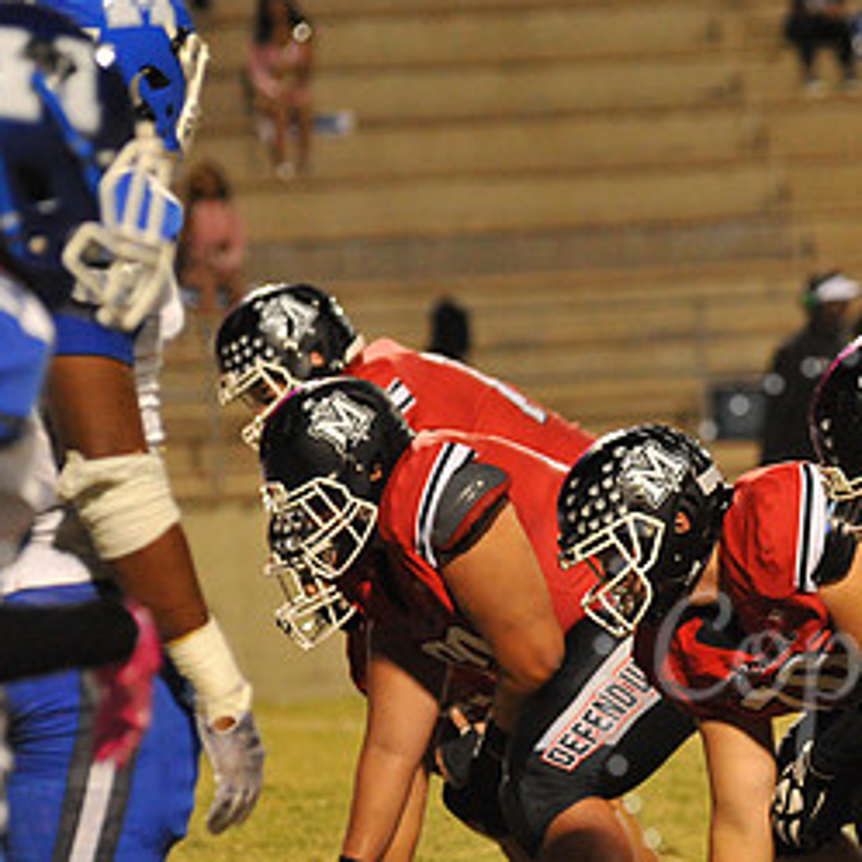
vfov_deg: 4.4
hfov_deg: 4.4
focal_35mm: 395
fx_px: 11128
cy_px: 665
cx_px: 924
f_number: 5.6
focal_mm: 200
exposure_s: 1/200
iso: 5000
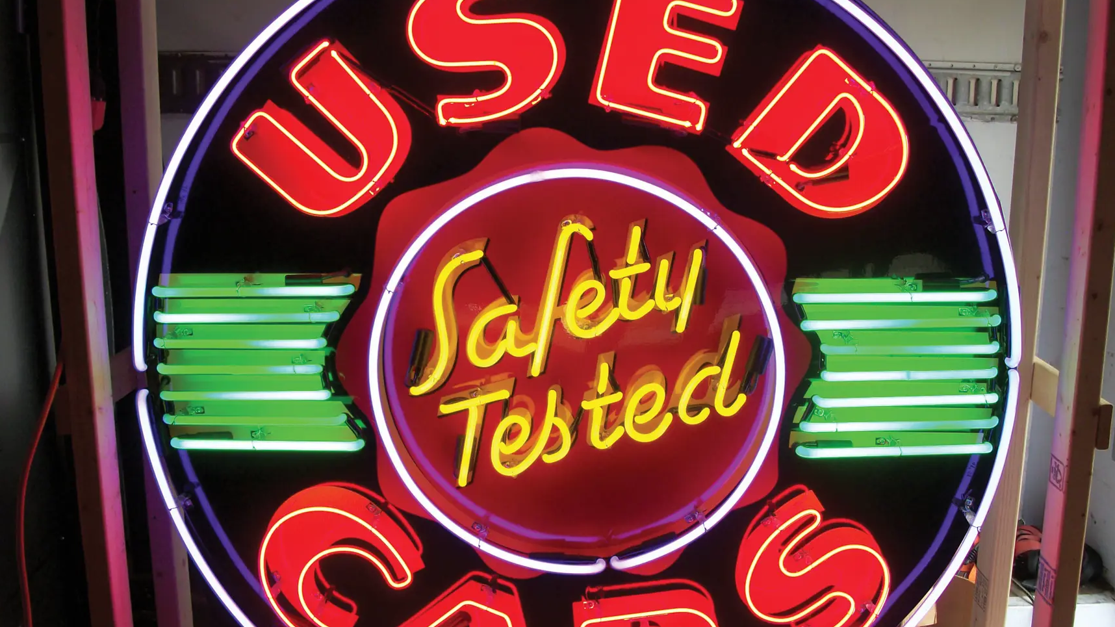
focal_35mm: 39
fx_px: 1153
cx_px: 585
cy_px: 357
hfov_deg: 51.6
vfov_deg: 30.4
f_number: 2.9
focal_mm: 5.7
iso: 80
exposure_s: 1/125
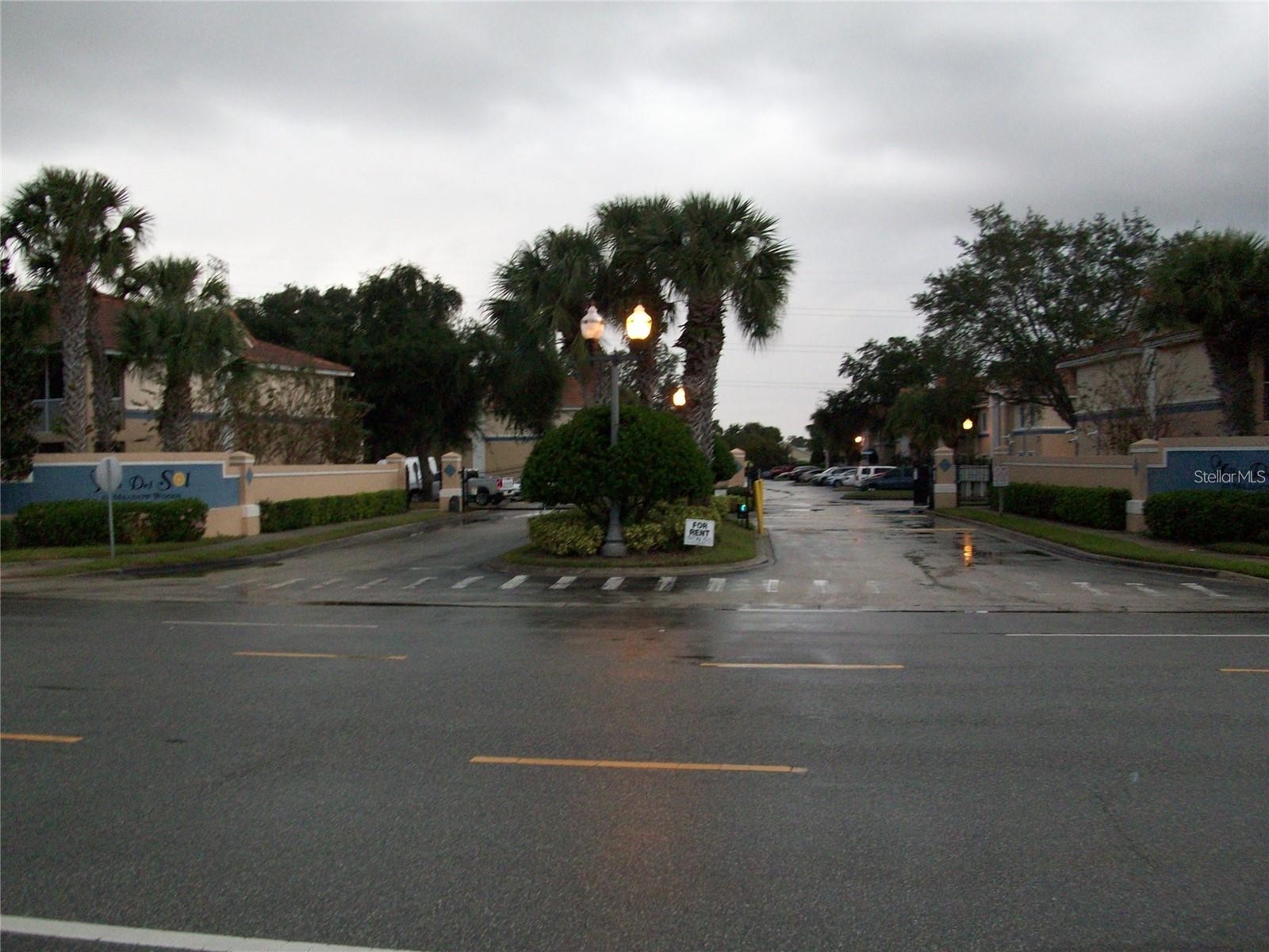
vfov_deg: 41.8
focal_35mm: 34
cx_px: 634
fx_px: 1246
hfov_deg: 54.0
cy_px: 476
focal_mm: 5.7
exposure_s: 1/60
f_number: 2.8
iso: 160
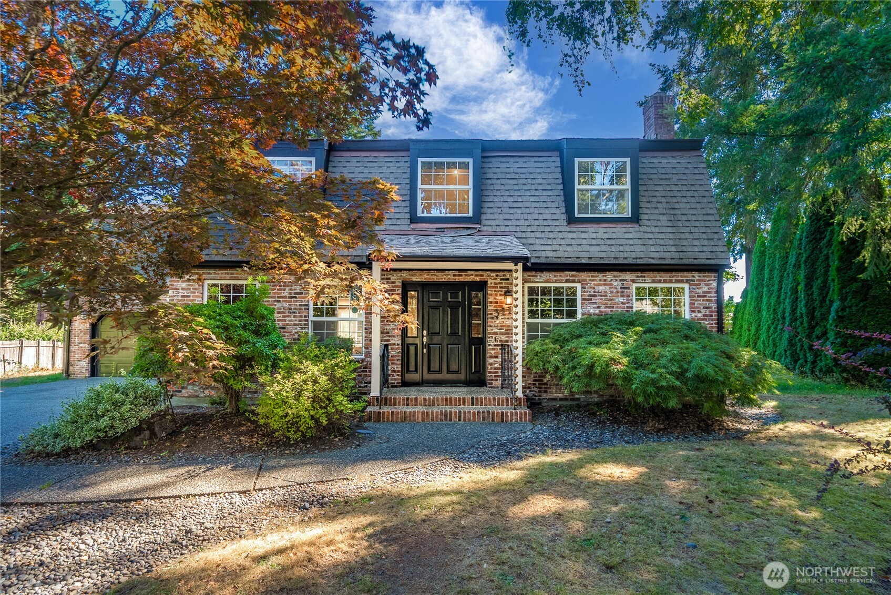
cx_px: 446
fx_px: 371
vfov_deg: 77.4
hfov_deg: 100.4
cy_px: 298
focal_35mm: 15
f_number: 7.1
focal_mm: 15
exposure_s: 1/30
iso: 160
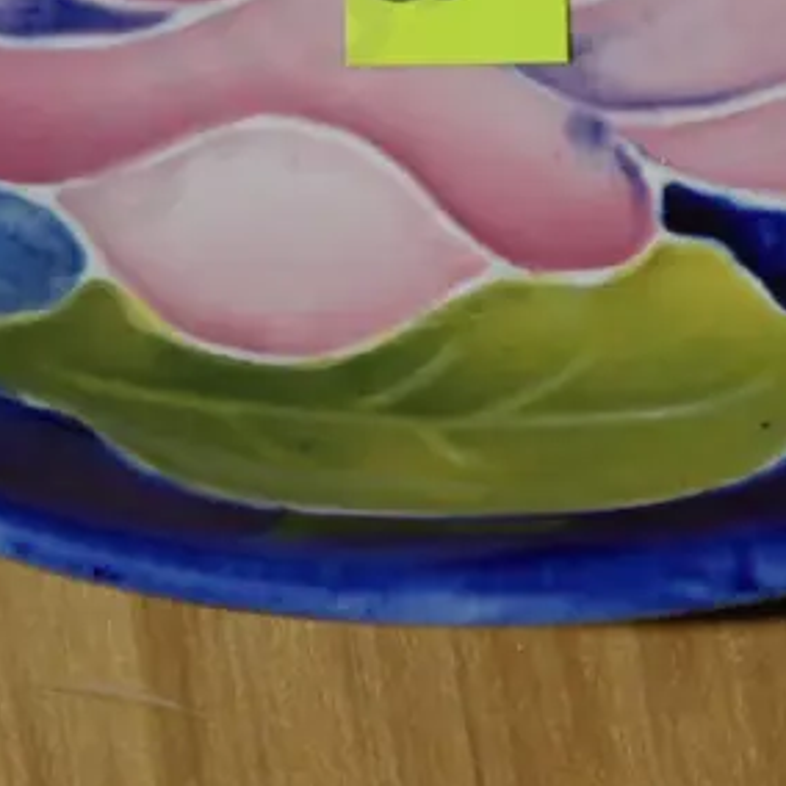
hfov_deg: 6.9
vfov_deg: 6.8
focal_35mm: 255
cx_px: 559
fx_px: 6551
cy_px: -166
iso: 640
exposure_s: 1/100
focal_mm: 40
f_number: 5.6
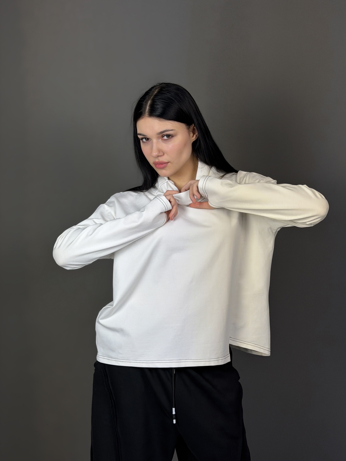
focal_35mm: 48
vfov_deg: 39.7
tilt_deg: -4.9
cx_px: 173
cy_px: 230
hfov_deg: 30.3
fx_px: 640
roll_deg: +2.1
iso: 50
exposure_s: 1/188
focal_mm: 6.76
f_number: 1.78
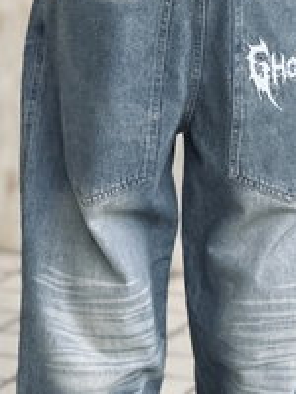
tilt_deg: -8.9
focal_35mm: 205
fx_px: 2337
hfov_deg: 7.2
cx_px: 174
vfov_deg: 9.6
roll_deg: -0.6
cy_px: 119
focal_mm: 9
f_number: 2.8
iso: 160
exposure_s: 1/33
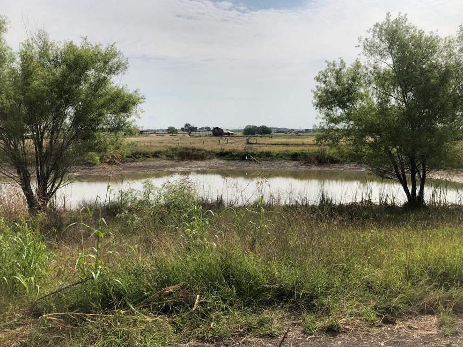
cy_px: 172
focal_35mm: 29
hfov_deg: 61.7
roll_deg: -2.1
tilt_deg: -4.6
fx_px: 388
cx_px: 230
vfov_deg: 48.2
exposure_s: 1/4425
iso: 25
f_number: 1.8
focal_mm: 3.99
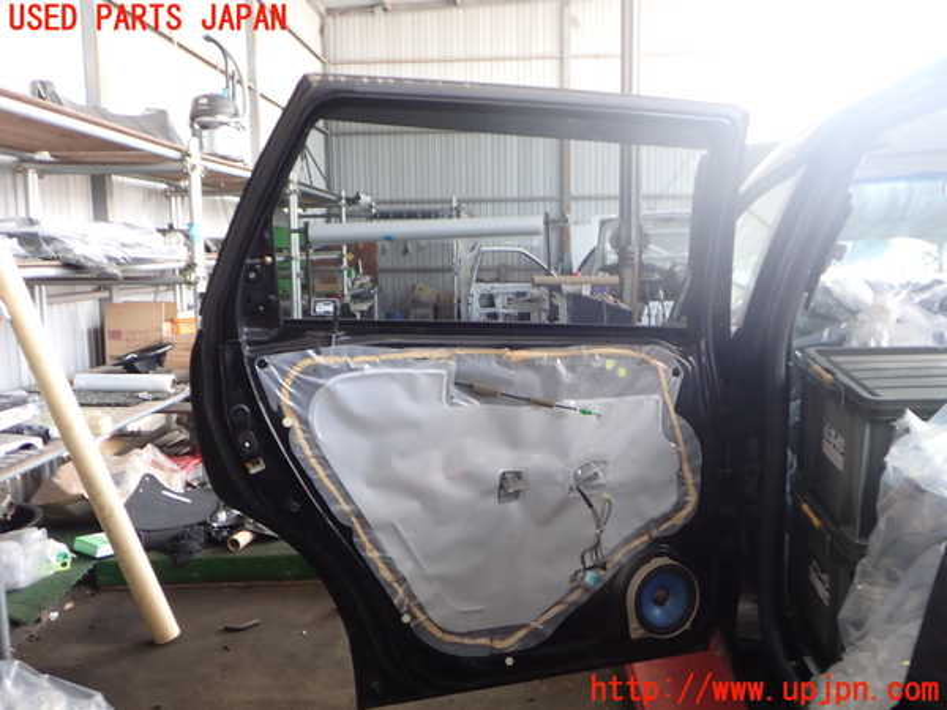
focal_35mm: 30
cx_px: 474
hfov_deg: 60.0
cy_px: 355
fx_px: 821
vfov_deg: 46.8
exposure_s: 1/80
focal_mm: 5.4
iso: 200
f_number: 2.3
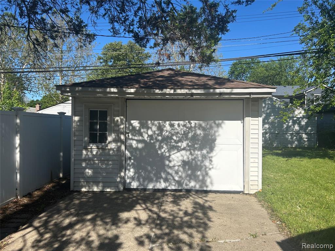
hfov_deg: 67.3
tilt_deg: -1.0
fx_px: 252
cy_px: 126
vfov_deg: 53.1
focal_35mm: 26
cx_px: 168
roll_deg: +0.1
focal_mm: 5.7
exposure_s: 1/3831
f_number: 1.5
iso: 50
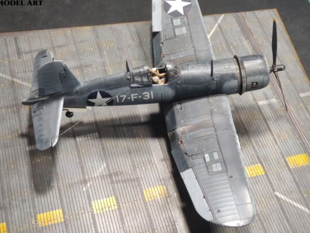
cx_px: 155
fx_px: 502
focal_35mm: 56
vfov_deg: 26.1
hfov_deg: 34.3
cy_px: 121
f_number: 2.4
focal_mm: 5.55
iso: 246
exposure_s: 1/50
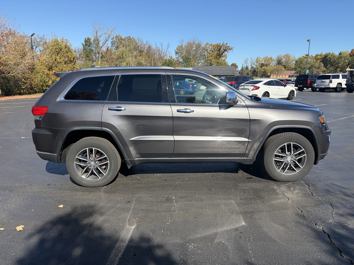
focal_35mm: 26
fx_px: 266
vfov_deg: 53.1
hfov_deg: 67.3
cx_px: 177
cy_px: 132
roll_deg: +0.0
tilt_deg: -9.4
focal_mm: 5.96
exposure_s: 1/3125
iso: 64
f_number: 1.6
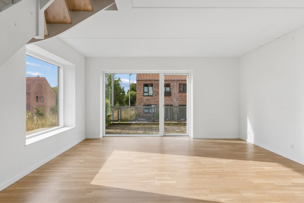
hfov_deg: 81.2
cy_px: 102
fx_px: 177
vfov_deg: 59.5
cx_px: 152
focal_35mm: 21
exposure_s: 1/100
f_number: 8
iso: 200
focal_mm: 14
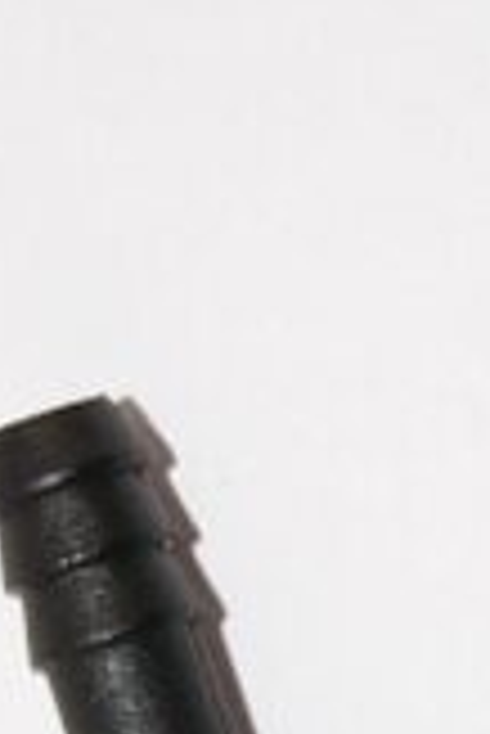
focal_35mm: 323
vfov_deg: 6.3
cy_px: 991
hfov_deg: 4.3
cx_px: 427
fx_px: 6579
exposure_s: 1/160
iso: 400
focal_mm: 55
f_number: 5.6
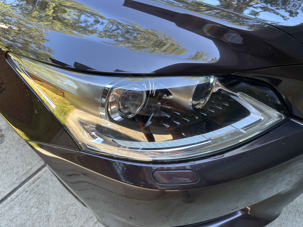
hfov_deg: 71.6
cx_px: 152
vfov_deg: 56.8
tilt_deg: -47.4
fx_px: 210
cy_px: 114
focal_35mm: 24
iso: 80
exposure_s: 1/121
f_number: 1.78
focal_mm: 6.86
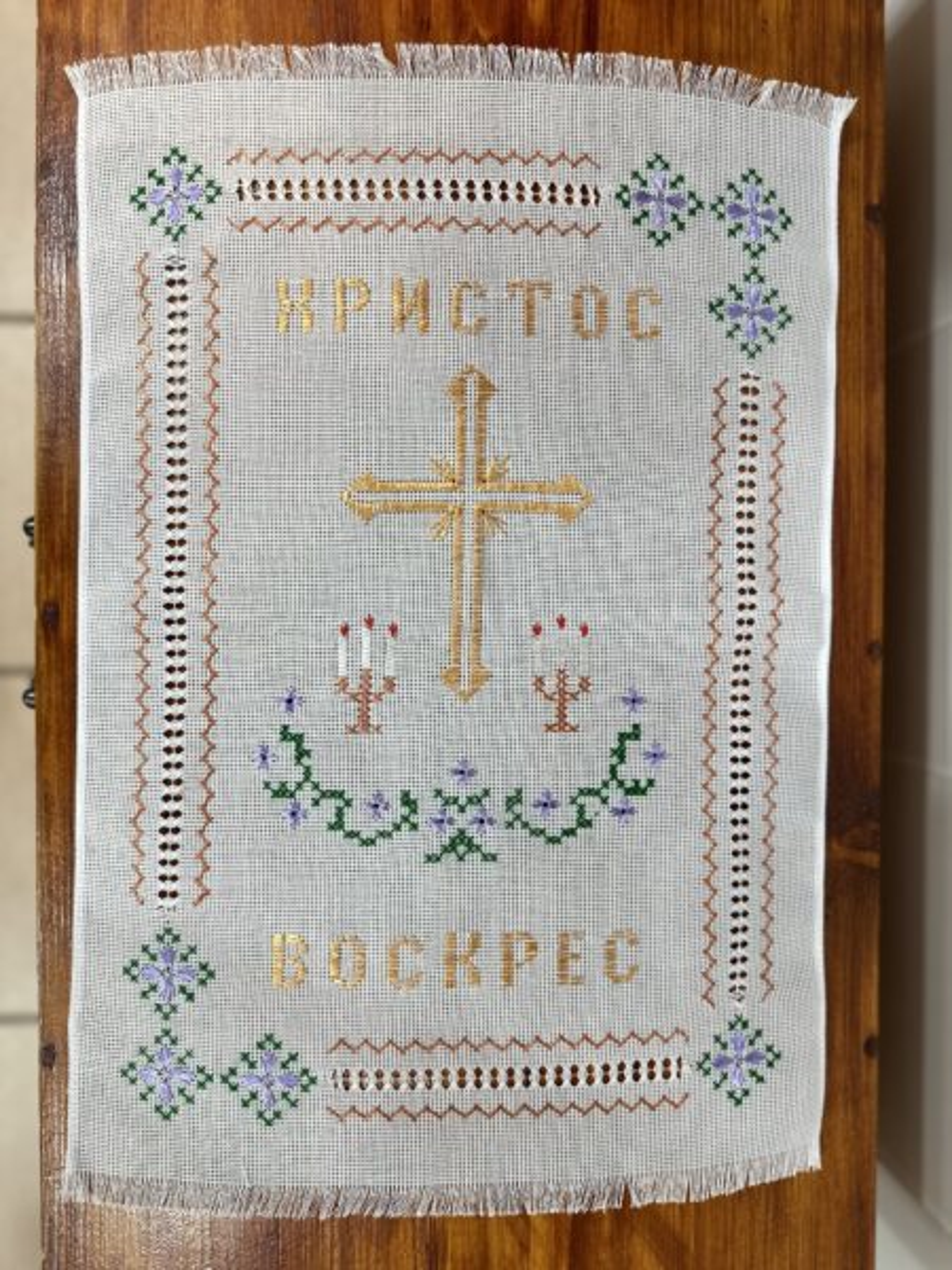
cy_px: 635
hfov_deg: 56.8
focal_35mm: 24
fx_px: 880
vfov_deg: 71.6
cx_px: 476
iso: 125
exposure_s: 1/50
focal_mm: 6.86
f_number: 1.78
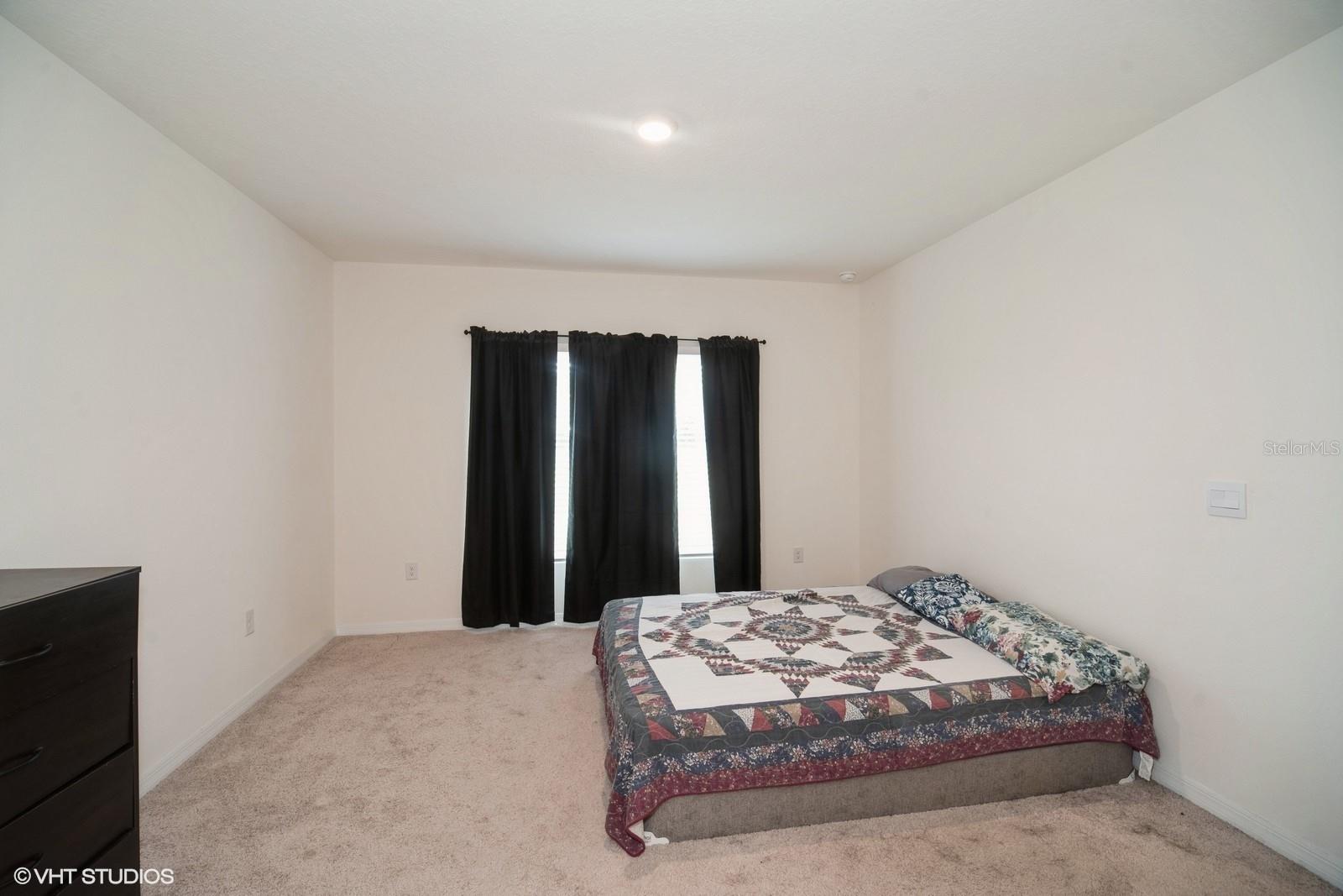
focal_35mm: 15
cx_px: 672
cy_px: 448
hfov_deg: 100.4
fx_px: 560
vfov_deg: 77.3
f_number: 8
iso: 200
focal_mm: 15
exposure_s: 1/5
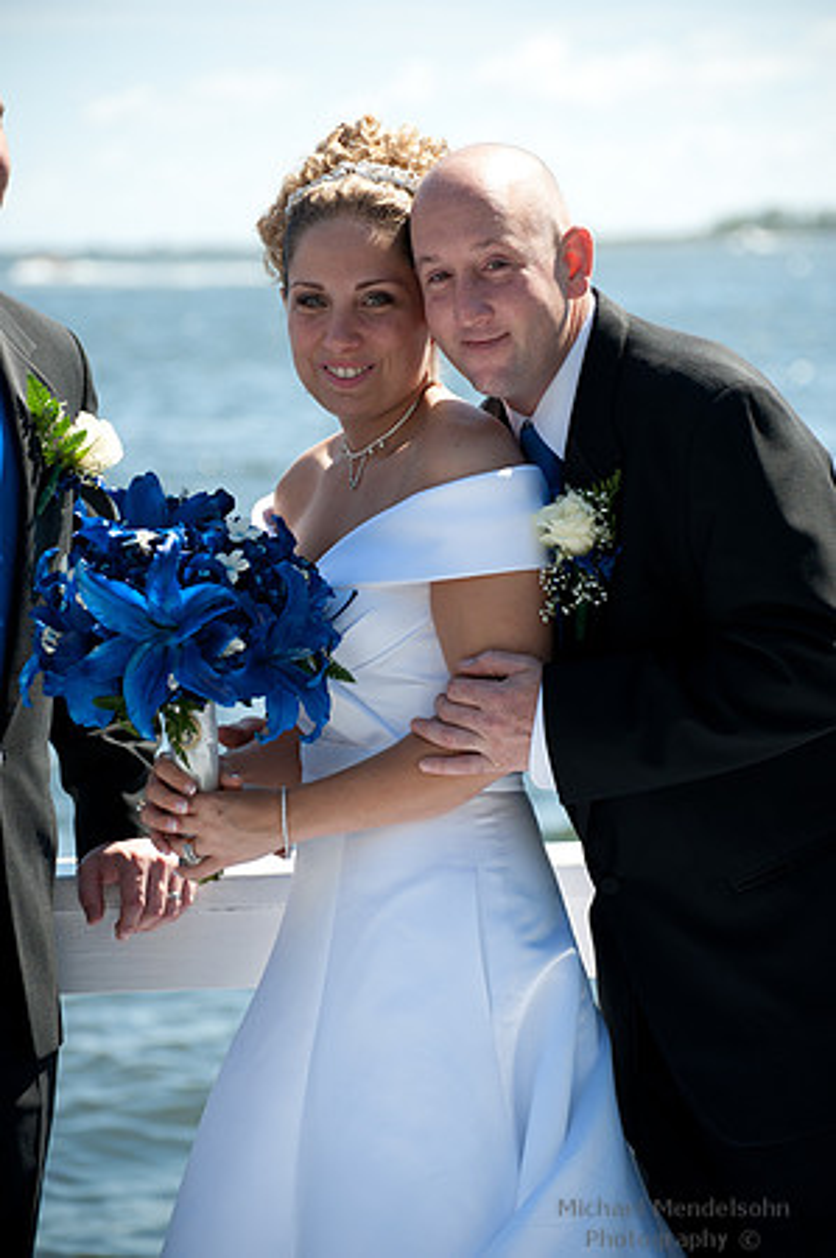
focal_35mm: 116
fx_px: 4050
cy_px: 629
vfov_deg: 17.7
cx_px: 418
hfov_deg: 11.8
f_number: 5
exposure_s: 1/800
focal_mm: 116
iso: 200
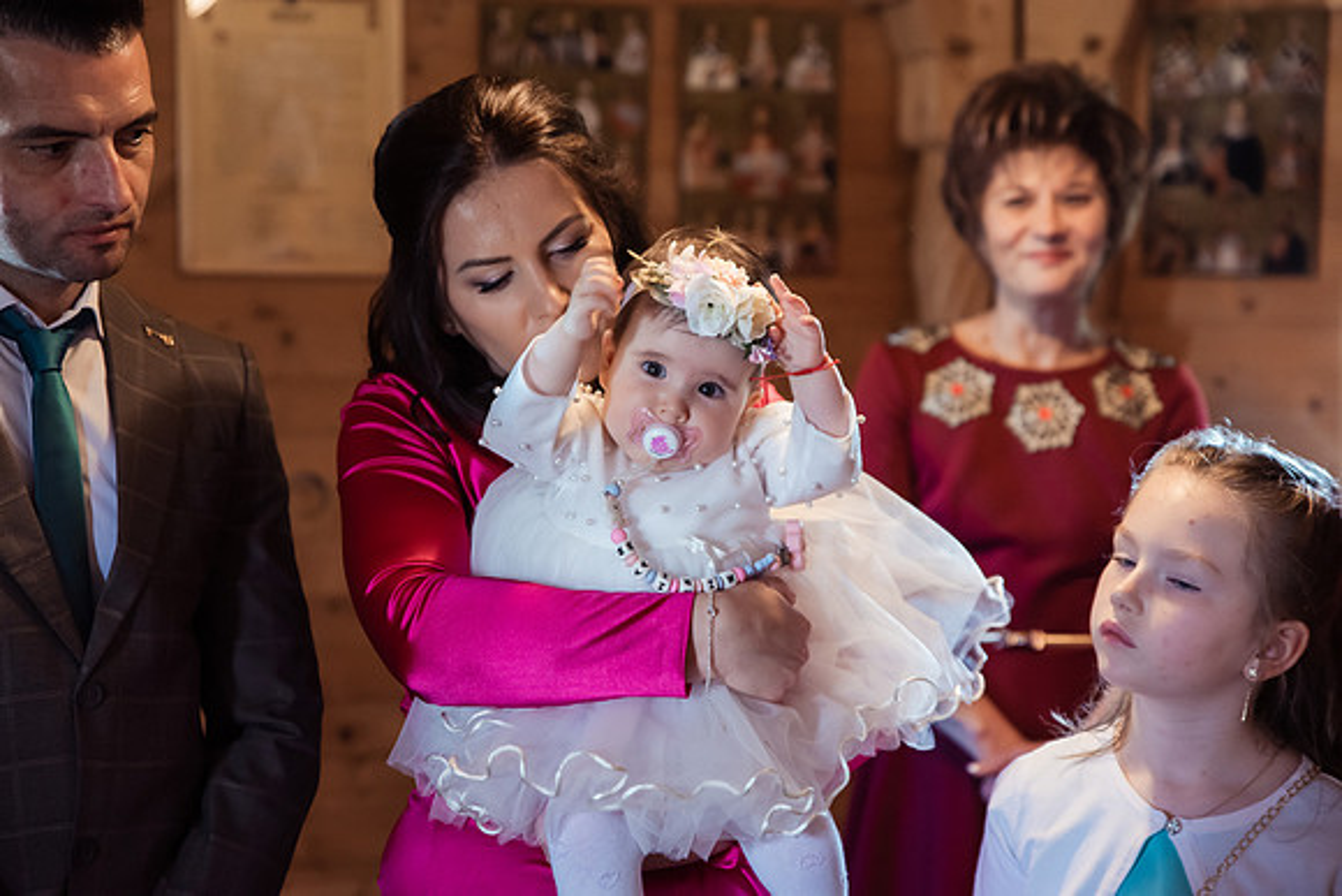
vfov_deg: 19.5
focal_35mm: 70
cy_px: 448
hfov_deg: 28.8
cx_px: 671
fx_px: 2610
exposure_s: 1/100
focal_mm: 70
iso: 2000
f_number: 2.8
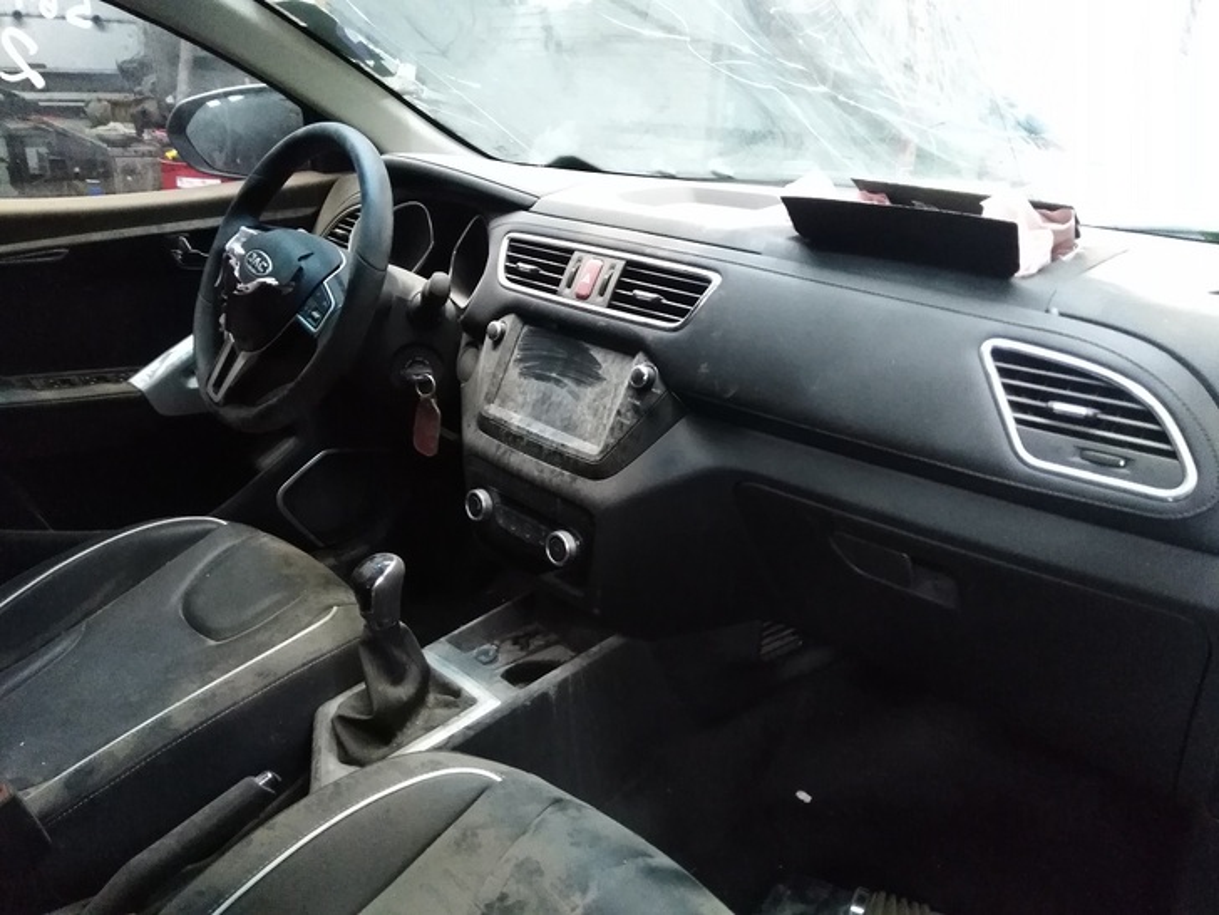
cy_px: 458
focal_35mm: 26
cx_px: 610
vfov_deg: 53.1
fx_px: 916
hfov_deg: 67.3
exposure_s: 1/15
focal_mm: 3.46
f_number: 2.2
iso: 1273
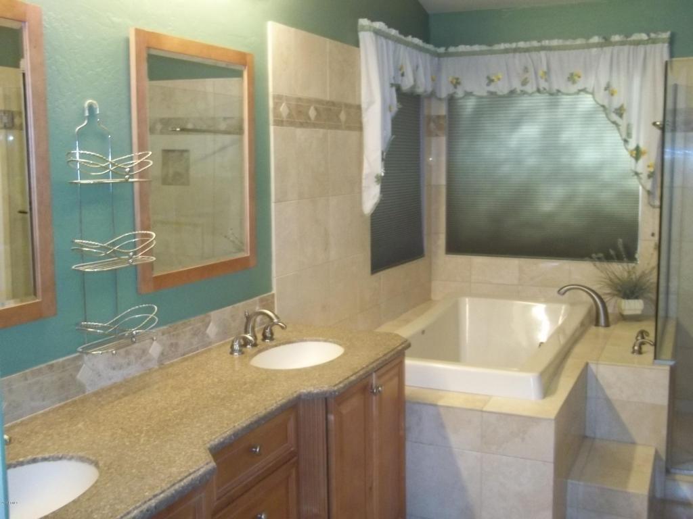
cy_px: 260
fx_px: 721
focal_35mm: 36
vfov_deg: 39.7
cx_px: 346
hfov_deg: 51.4
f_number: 3.1
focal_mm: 6.5
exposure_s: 1/30
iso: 320
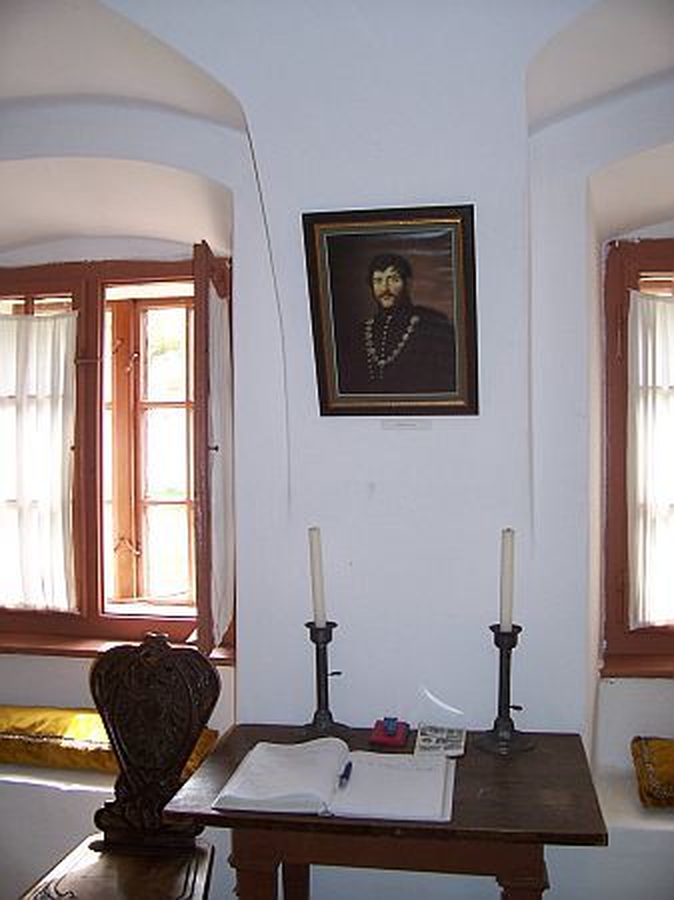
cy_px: 450
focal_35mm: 34
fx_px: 884
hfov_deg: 41.8
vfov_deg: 54.0
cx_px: 337
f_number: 2.7
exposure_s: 1/60
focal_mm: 5.6
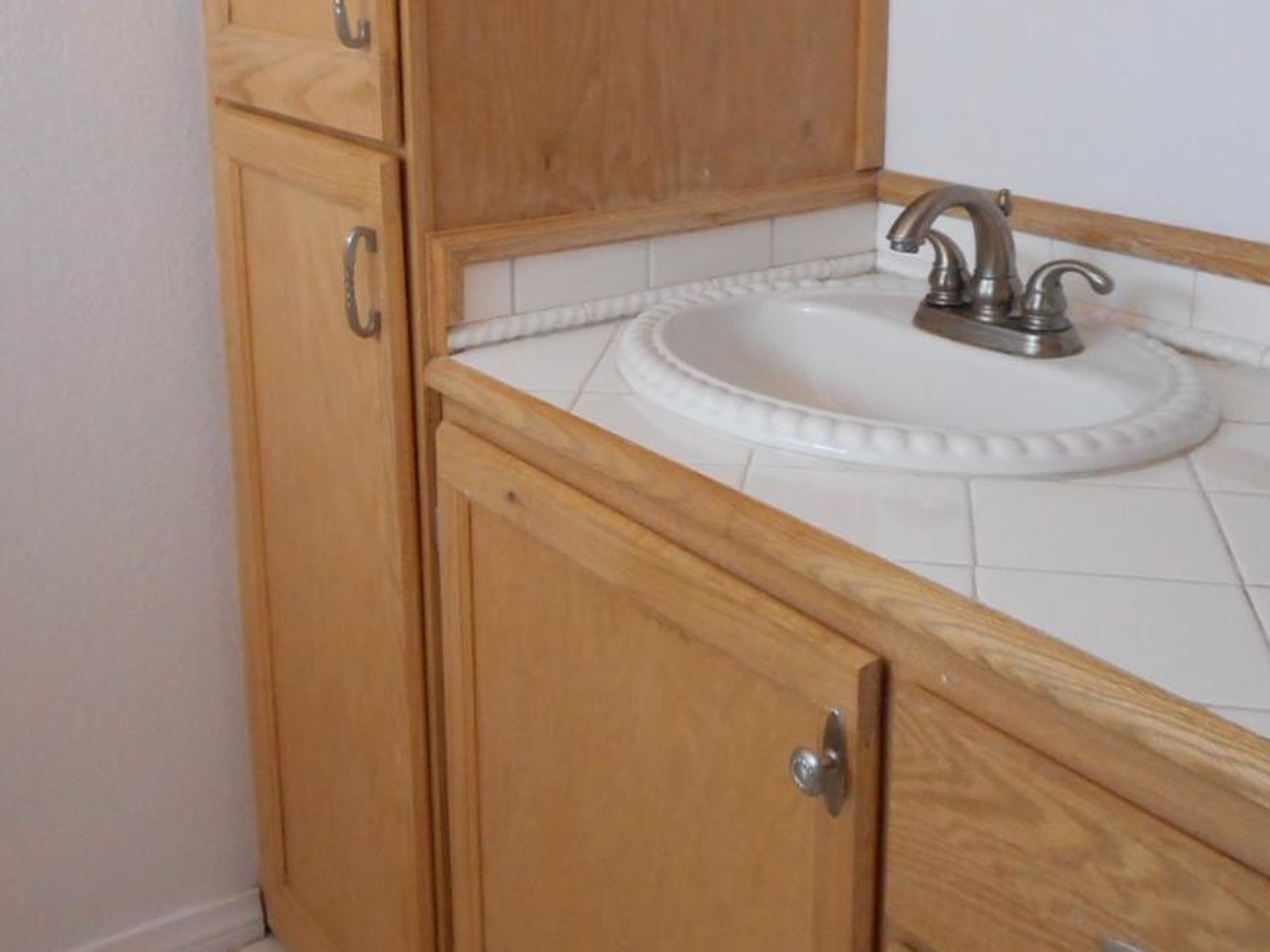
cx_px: 475
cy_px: 254
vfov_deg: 33.0
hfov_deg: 43.5
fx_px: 1578
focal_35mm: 43
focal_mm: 4.5
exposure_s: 1/30
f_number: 3.7
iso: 400
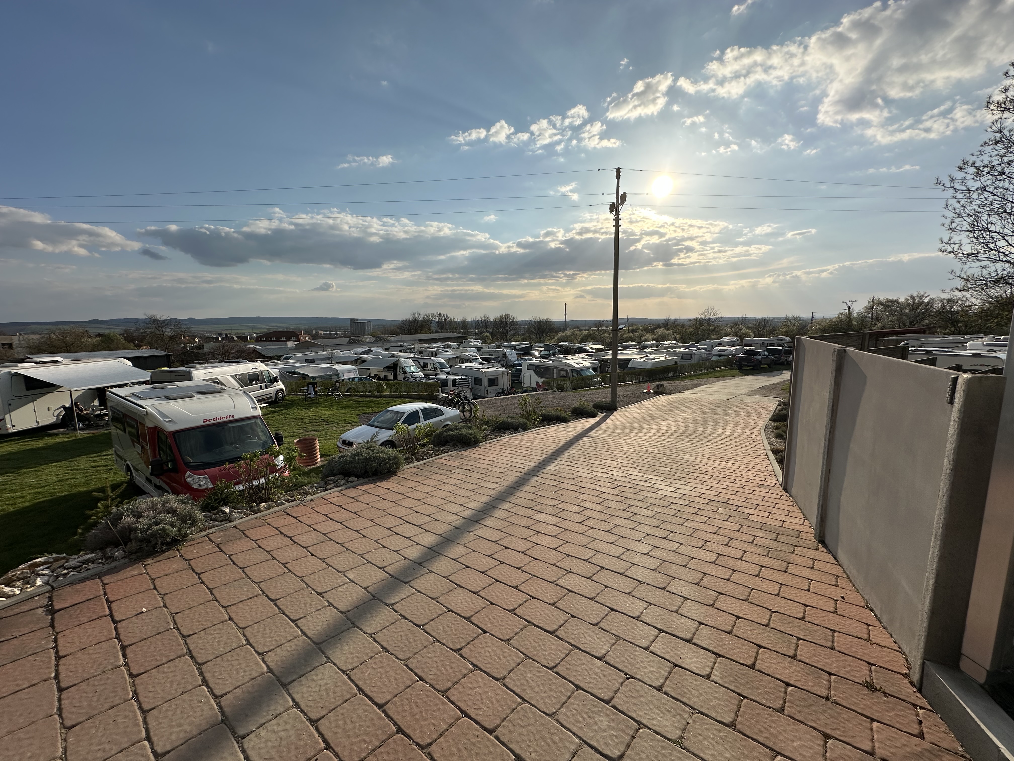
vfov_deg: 85.7
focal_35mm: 14
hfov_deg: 102.1
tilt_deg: -10.7
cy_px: 380
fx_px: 410
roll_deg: +1.7
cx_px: 507
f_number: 2.2
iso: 50
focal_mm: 2.22
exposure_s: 1/4464
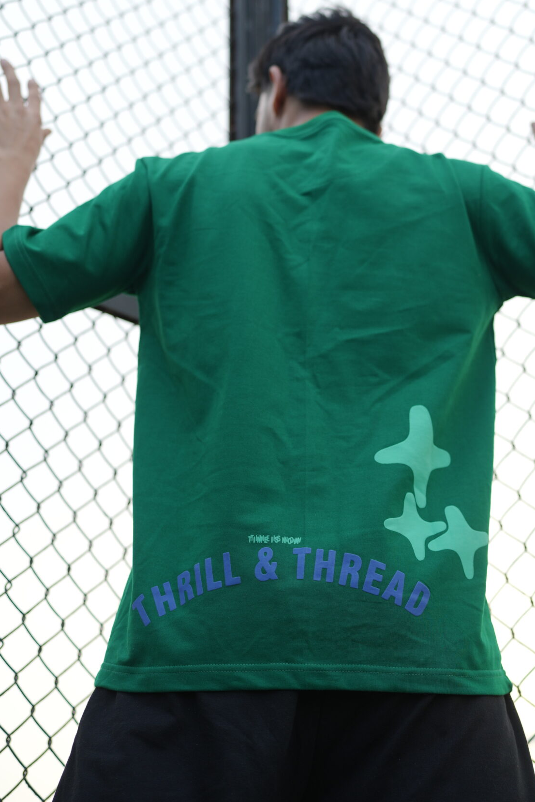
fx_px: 1204
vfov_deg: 36.1
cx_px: 326
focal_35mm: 54
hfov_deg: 25.0
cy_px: 208
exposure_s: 1/400
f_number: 1.8
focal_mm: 35
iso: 100
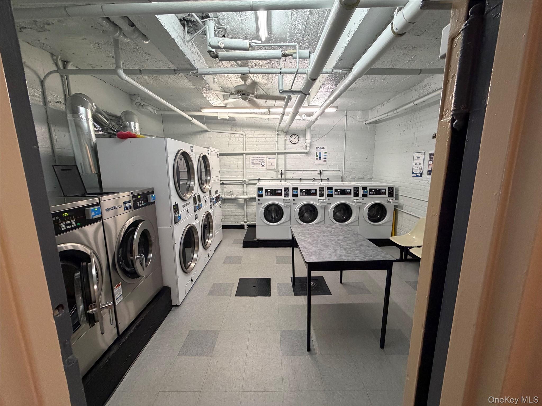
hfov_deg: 102.1
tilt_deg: -10.7
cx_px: 271
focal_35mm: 14
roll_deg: +0.2
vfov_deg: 85.7
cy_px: 203
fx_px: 219
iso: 400
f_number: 2.2
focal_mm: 2.22
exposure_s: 1/60
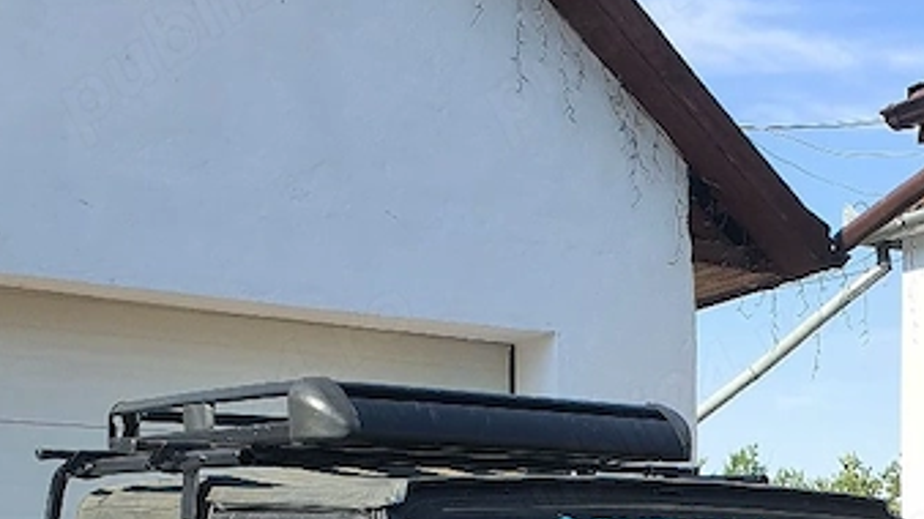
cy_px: 912
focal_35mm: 67
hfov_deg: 30.5
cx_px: 768
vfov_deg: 15.6
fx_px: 1641
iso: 50
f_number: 2.4
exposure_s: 1/909
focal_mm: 4.3
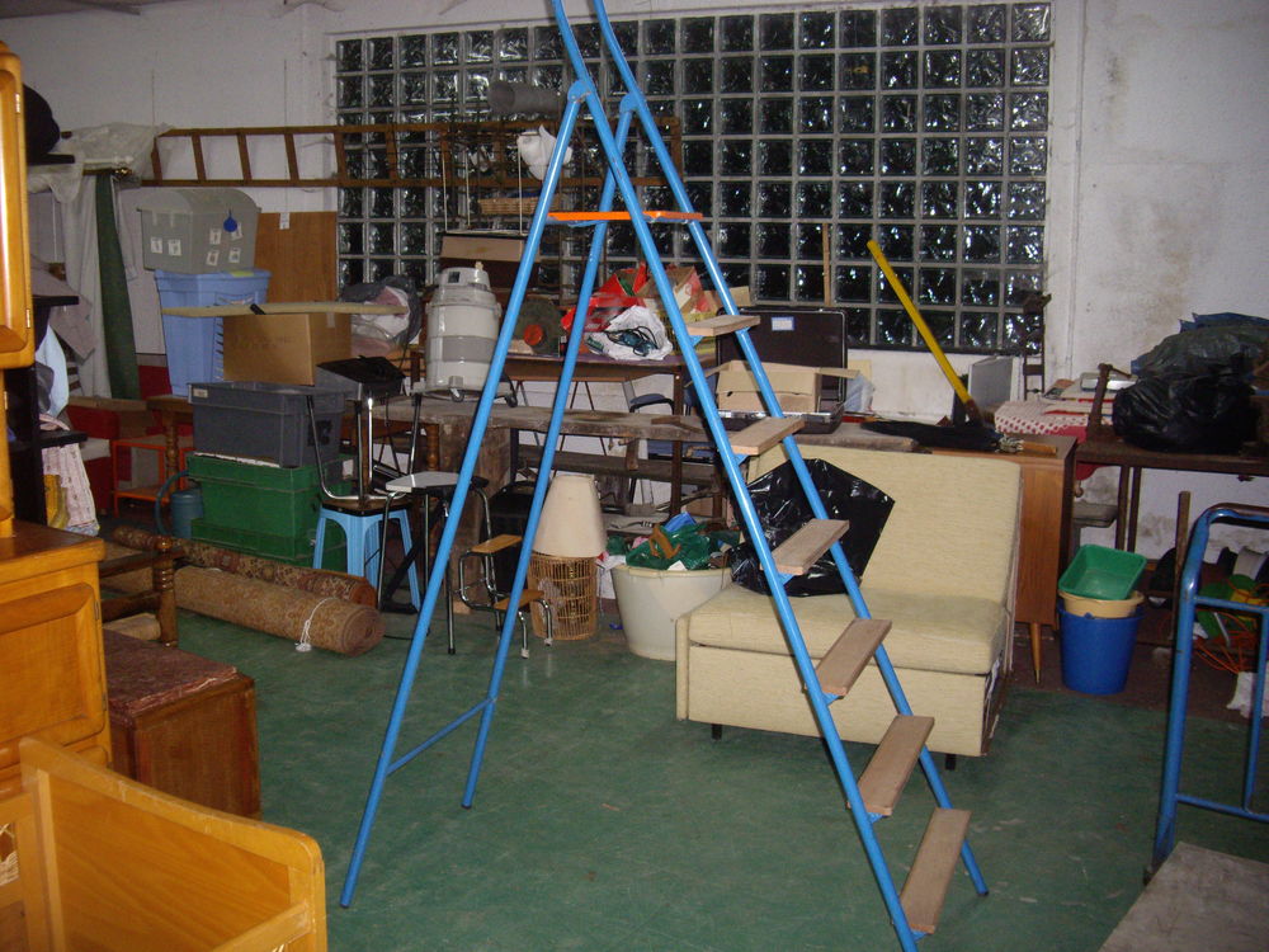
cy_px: 476
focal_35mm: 38
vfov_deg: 37.7
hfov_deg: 49.0
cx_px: 634
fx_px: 1393
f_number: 2.8
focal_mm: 7.9
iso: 400
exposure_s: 1/40
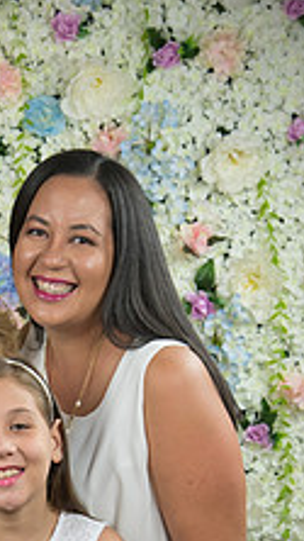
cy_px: 504
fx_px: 1761
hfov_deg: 9.8
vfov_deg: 17.1
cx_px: 0
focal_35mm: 123
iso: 1250
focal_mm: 58
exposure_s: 1/125
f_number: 5
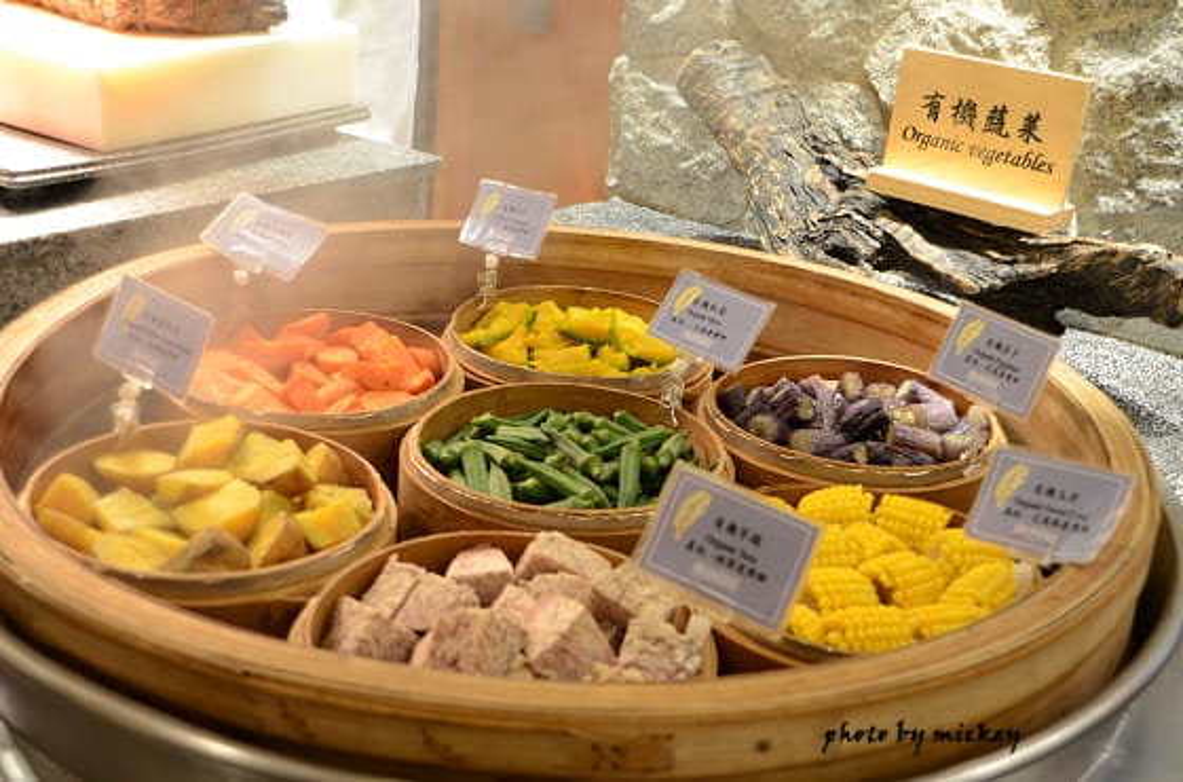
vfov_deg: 29.7
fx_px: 1475
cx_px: 592
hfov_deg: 43.7
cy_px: 391
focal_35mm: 45
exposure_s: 1/20
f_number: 4.5
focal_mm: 30
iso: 800
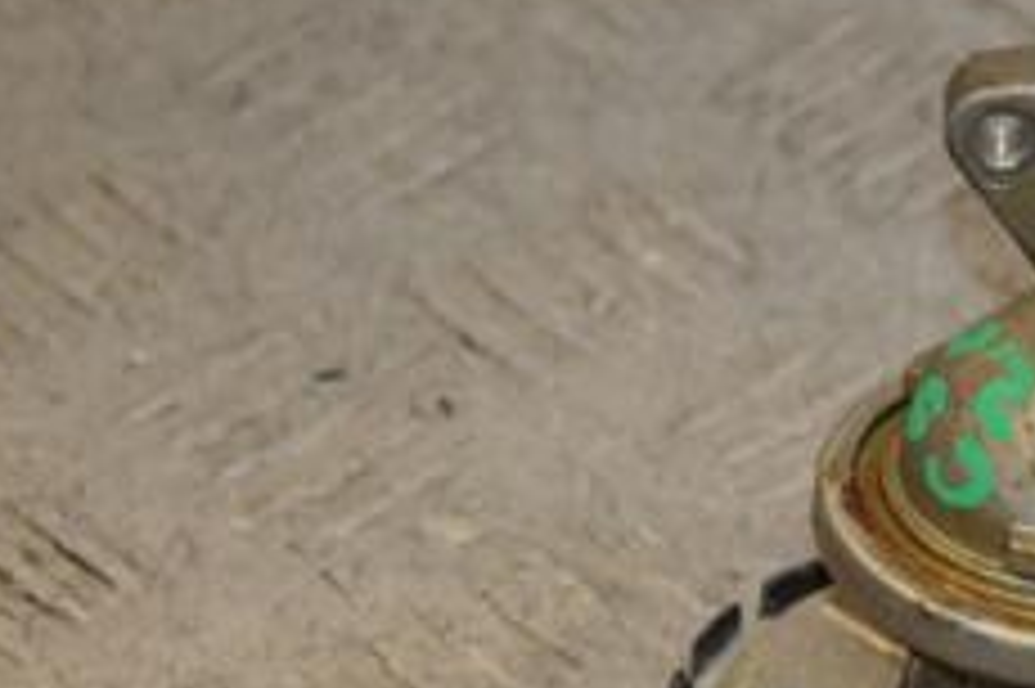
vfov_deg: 4.4
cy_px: 405
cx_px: 932
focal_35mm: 313
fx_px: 8992
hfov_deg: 6.6
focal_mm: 80
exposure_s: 1/200
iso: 800
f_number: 5.6
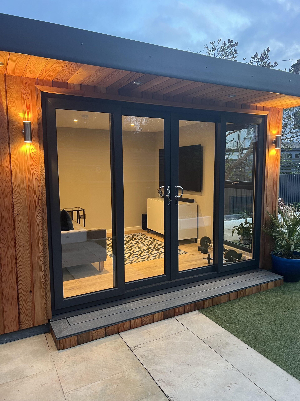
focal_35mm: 26
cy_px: 200
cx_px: 150
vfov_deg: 67.3
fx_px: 300
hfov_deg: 53.1
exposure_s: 1/61
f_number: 1.5
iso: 125
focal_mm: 5.7
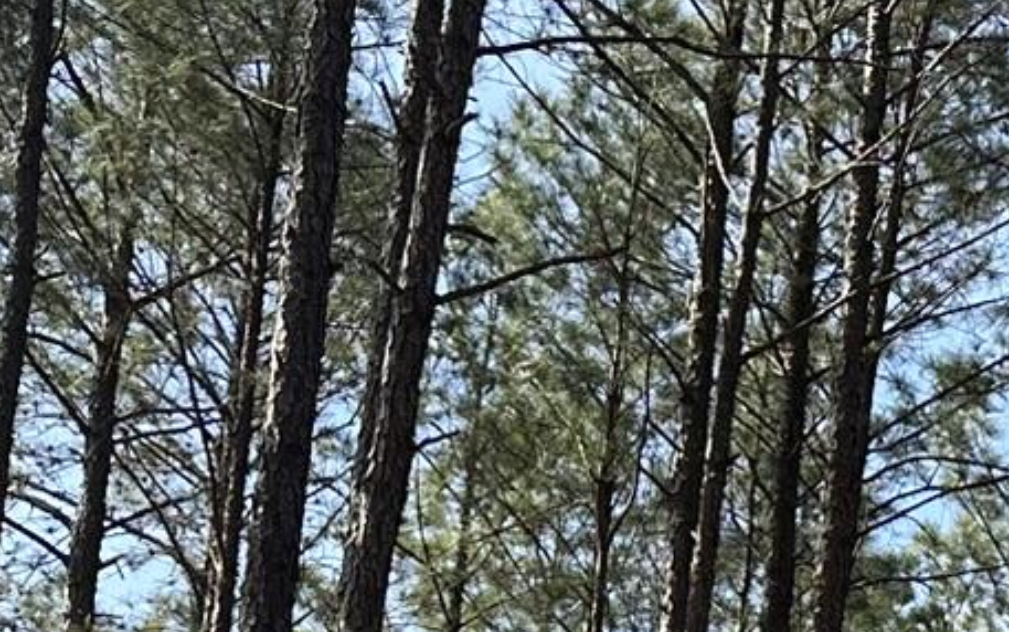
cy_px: 1160
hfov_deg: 14.9
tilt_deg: +10.7
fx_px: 3136
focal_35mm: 114
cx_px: 2031
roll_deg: -0.5
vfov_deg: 10.7
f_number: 1.78
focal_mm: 6.86
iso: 80
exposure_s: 1/1095
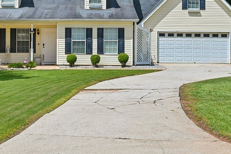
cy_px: 31
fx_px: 436
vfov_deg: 19.8
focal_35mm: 68
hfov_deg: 29.6
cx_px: 94
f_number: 8
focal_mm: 24
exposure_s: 1/320
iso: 100
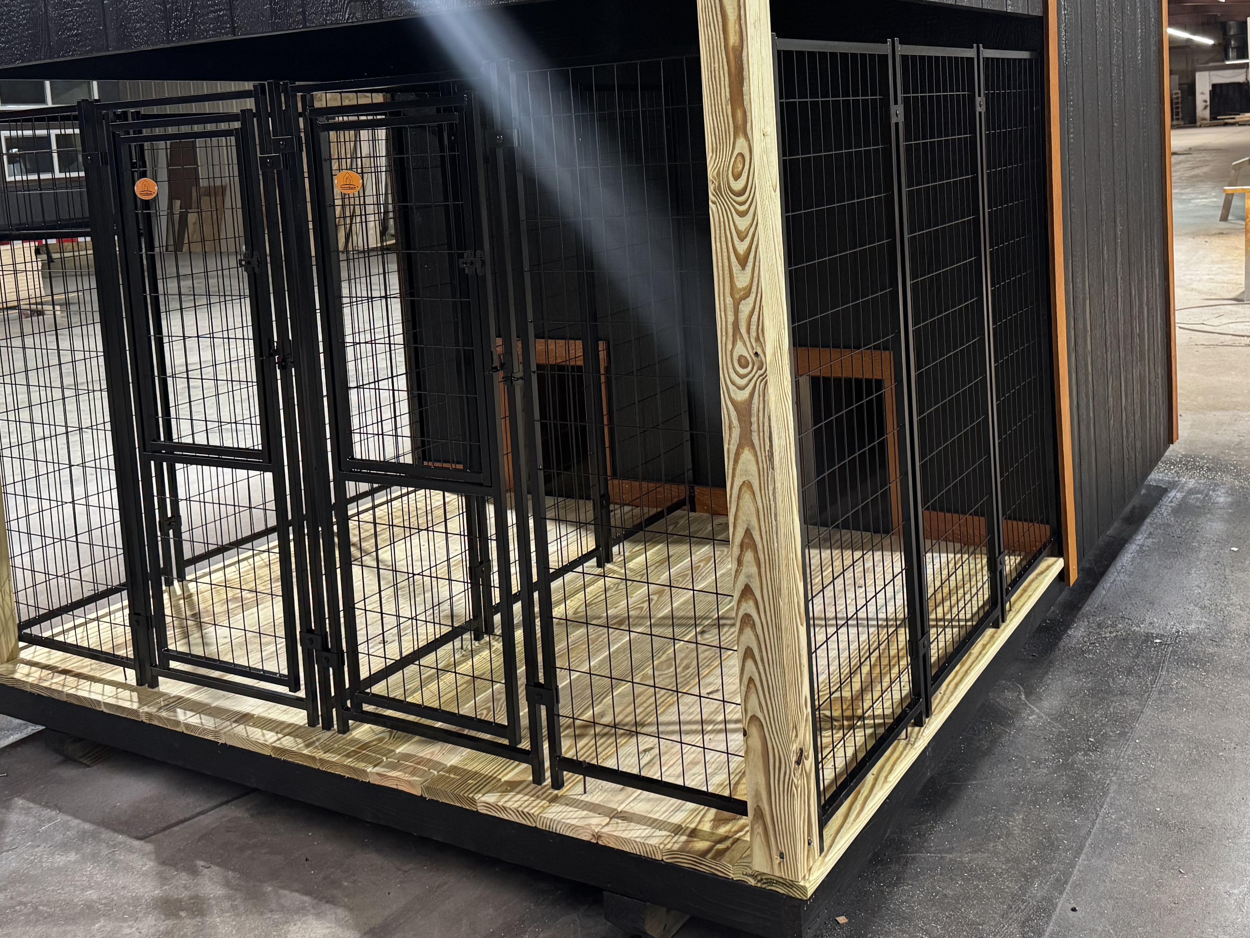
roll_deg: +3.9
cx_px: 641
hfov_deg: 51.3
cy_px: 243
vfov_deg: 38.7
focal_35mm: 36
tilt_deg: -5.8
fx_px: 1300
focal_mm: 6.76
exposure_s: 1/60
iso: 500
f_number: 1.78
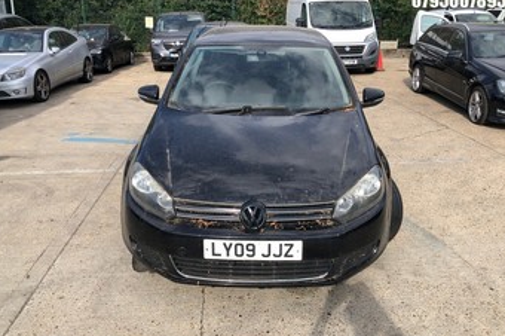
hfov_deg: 62.0
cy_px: 167
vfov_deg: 43.5
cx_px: 258
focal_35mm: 30
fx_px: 420
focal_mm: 4
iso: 20
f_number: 1.8
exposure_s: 1/873
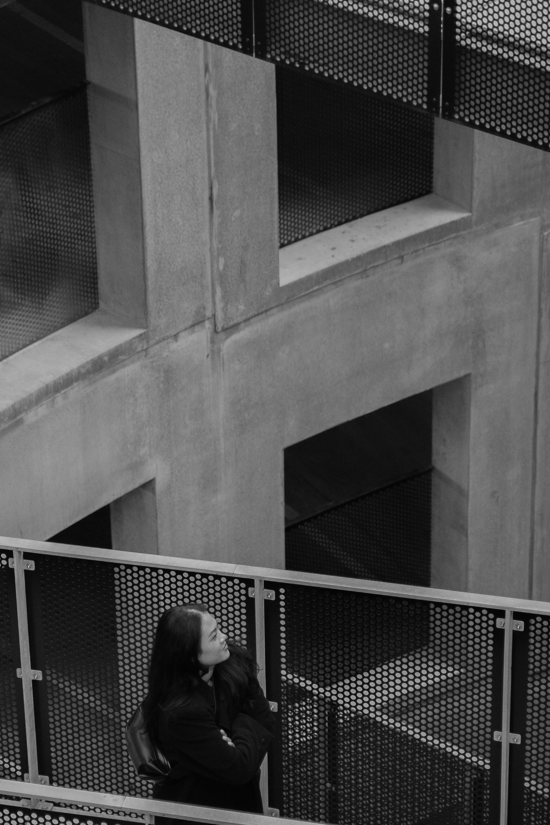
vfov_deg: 13.9
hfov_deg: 9.3
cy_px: 650
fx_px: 3368
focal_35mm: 147
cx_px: 206
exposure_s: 1/125
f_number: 2.8
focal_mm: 75
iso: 1600
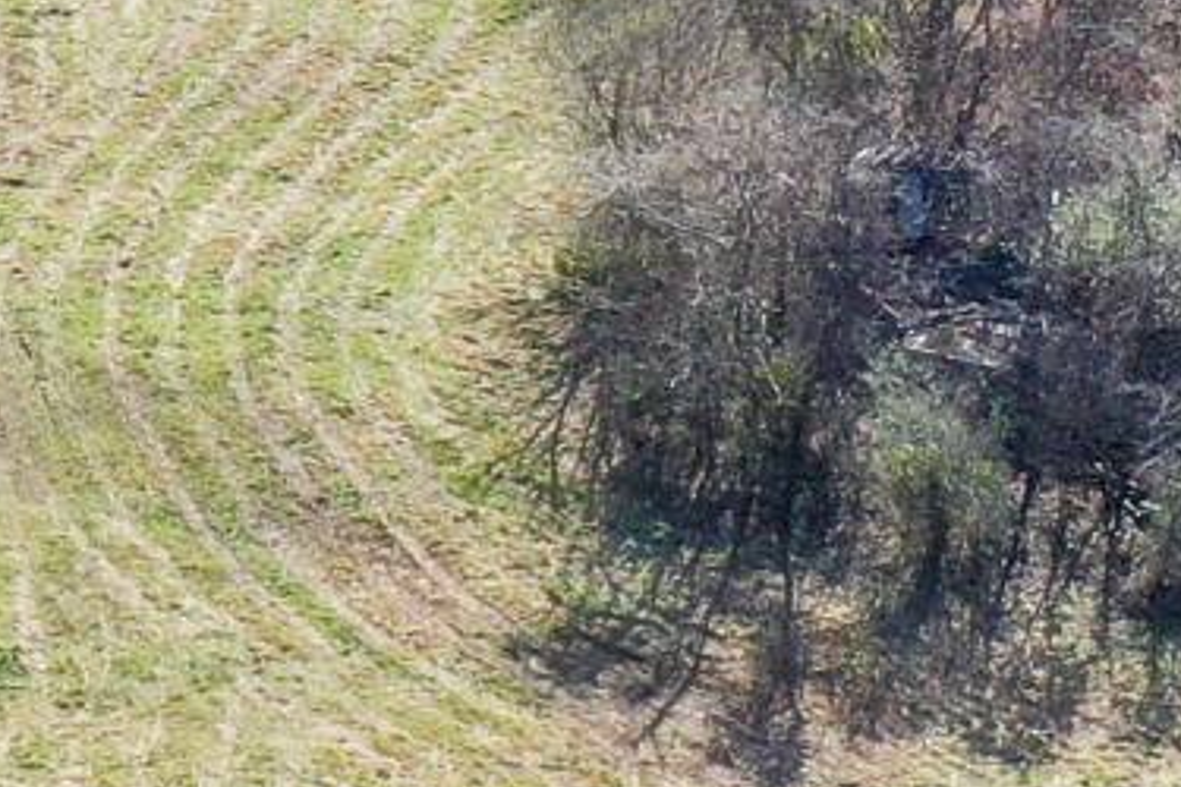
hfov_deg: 8.5
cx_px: -1540
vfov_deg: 6.0
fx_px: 7348
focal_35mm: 224
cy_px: -812
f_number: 5.6
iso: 100
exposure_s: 1/400
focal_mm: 10.26
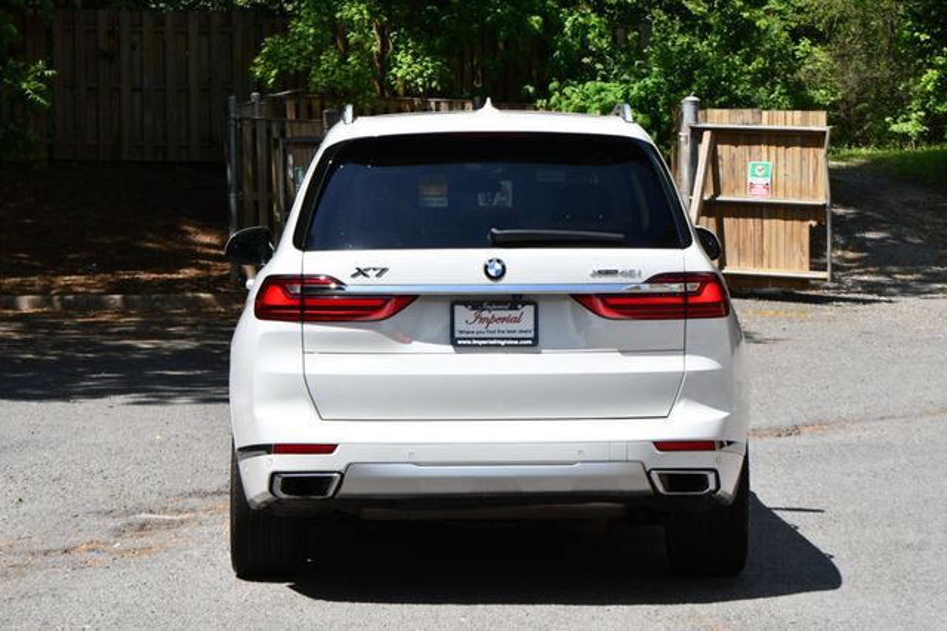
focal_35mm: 117
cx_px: 474
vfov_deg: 11.7
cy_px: 316
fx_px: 3076
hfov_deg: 17.5
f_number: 8
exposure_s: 1/250
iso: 110
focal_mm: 78
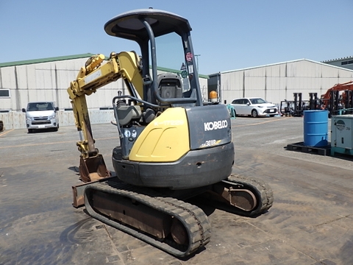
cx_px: 176
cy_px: 132
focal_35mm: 28
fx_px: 286
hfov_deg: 63.4
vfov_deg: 49.7
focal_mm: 5
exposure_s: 1/1000
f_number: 4.2
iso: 125
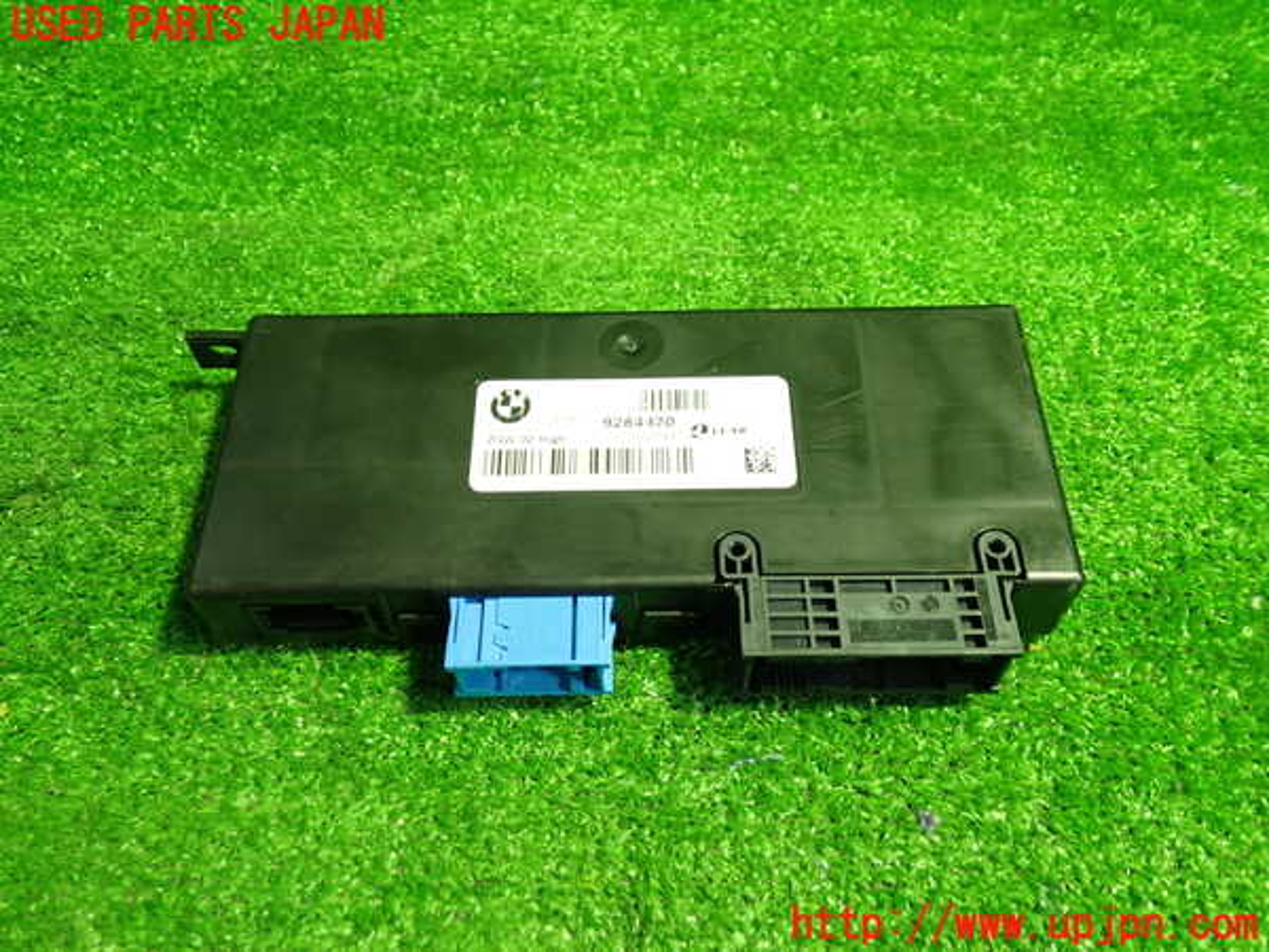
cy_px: 476
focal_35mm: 30
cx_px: 634
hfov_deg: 60.0
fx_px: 1100
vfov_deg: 46.8
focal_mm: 5.4
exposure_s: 1/30
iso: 400
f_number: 2.3
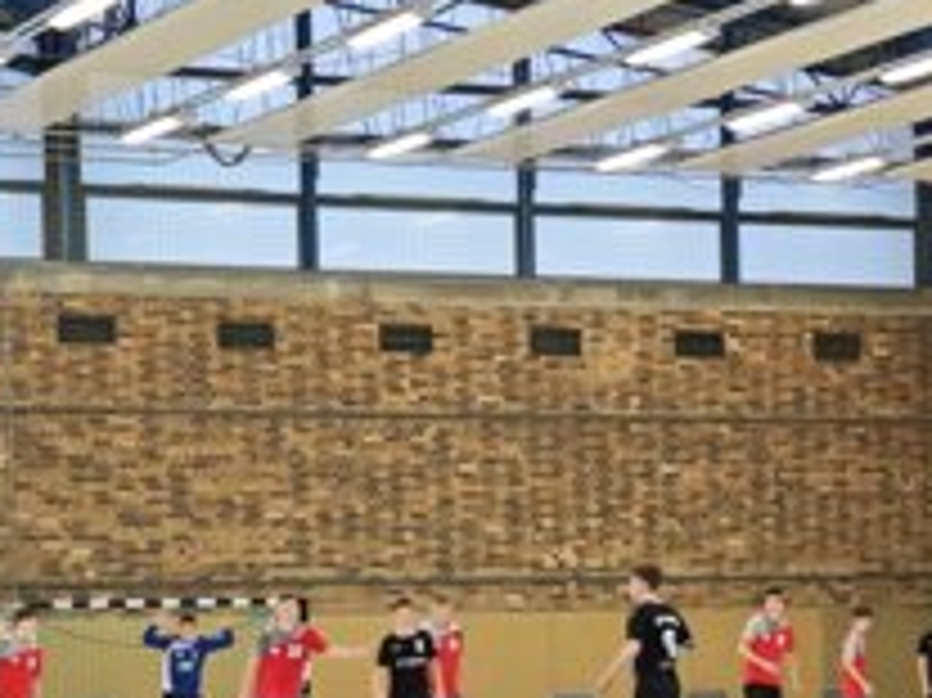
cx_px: 612
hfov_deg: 13.6
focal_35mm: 145
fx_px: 3902
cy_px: 612
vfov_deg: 10.2
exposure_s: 1/50
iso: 250
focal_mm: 7.06
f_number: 2
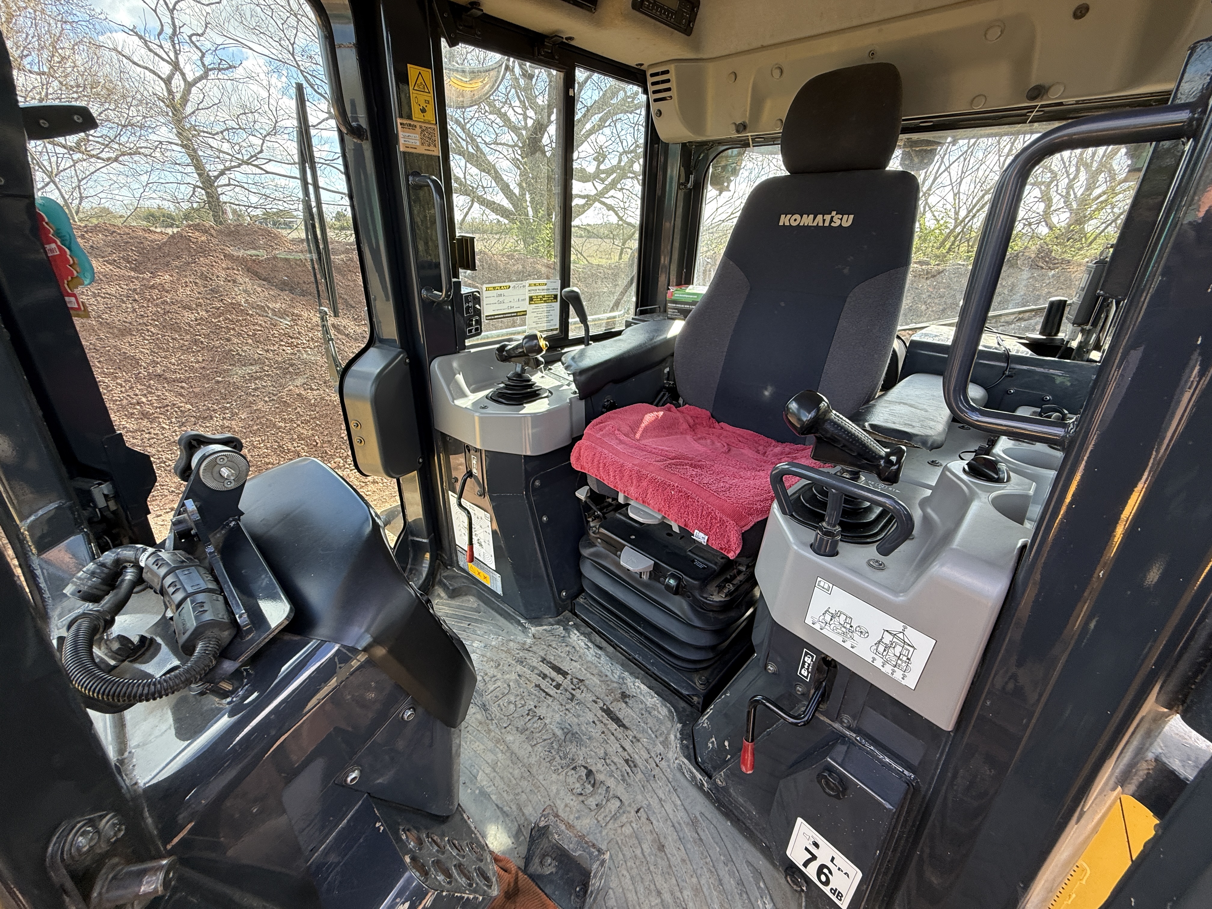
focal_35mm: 14
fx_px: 490
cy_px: 454
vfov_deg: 85.7
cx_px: 606
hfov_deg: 102.1
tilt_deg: -23.4
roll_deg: -1.7
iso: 64
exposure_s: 1/114
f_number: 2.2
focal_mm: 2.22
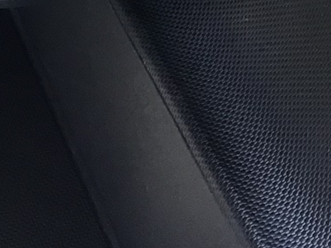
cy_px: -243
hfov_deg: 13.6
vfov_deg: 10.1
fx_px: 1300
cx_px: -178
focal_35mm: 136
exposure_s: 1/30
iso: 100
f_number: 2.4
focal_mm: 3.3
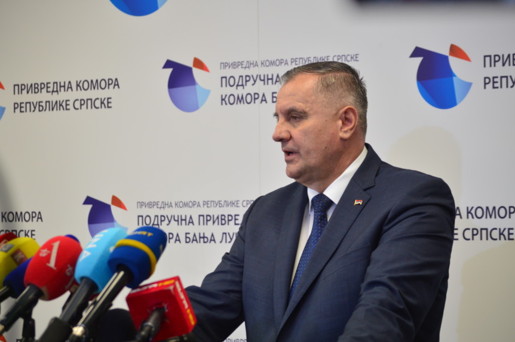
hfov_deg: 14.6
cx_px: 250
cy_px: 177
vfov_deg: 9.7
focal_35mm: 141
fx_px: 2015
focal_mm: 90
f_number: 4.5
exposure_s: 1/80
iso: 400
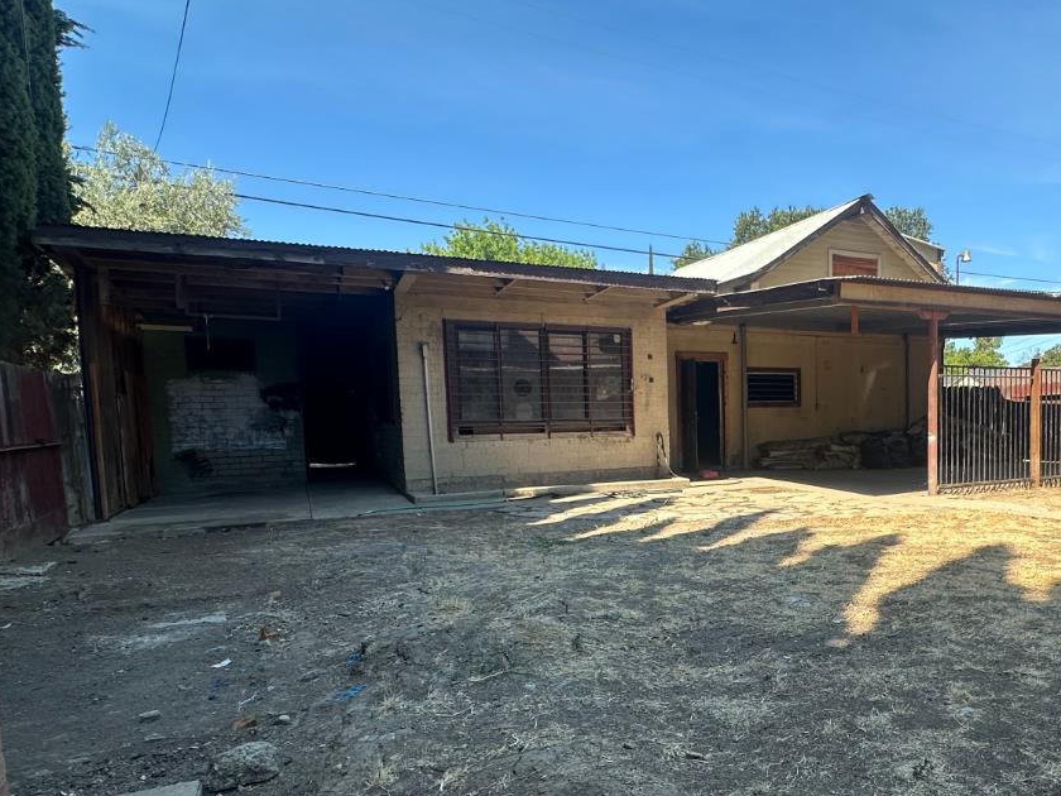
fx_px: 766
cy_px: 481
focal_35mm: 25
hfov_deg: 67.0
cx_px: 728
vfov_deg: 54.5
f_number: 2.2
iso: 40
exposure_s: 1/744
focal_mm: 2.22
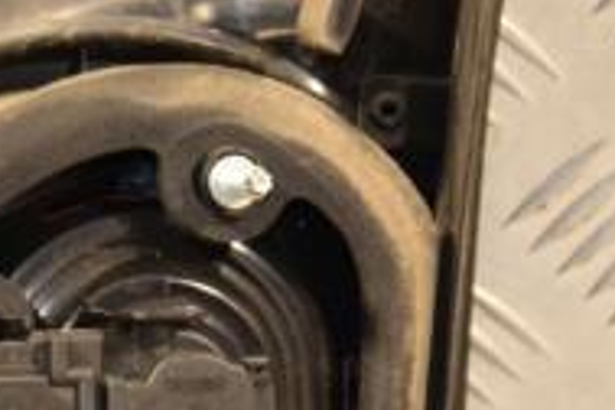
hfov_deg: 6.6
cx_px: 143
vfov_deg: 4.4
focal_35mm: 314
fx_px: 5364
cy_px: 283
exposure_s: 1/100
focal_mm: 66
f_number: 5.3
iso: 800
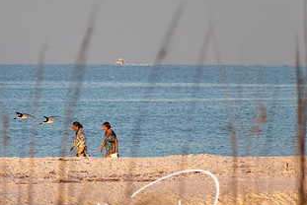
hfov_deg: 2.4
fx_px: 7358
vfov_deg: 1.6
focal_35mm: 862
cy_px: 132
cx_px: 79
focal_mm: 300
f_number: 6.3
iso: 400
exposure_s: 1/1000
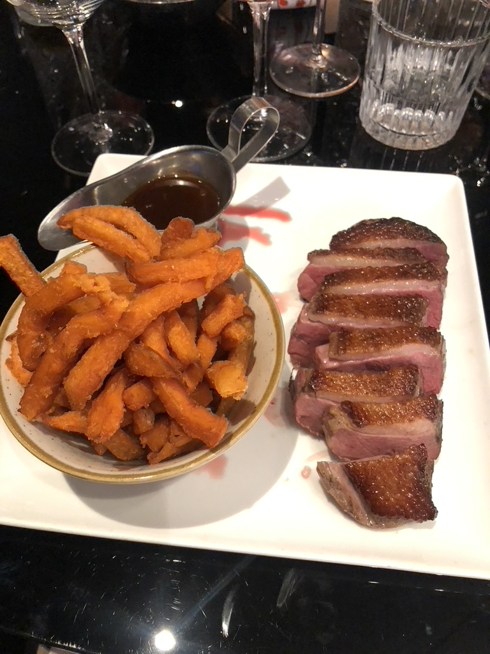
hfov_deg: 49.7
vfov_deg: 63.4
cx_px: 245
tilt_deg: -56.0
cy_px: 327
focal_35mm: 28
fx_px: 528
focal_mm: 4
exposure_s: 1/4
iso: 100
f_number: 1.8
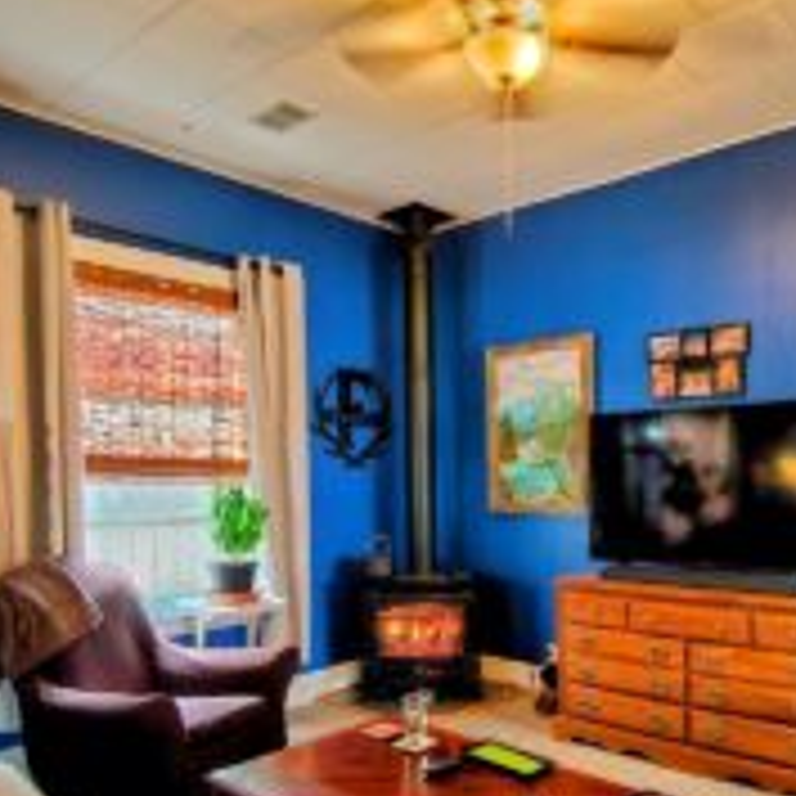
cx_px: 499
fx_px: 676
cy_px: 486
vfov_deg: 60.3
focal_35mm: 26
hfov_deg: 60.1
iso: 160
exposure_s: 1/9.99
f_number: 2.2
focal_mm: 2.2
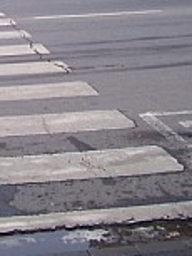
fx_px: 739
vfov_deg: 18.1
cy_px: -90
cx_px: -81
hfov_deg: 14.0
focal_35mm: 100
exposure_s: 1/250
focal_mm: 5.6
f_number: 2.7
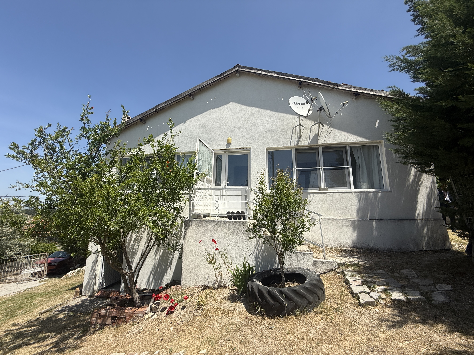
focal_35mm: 14
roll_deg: -2.2
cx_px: 237
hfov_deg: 102.1
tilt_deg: +11.2
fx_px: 192
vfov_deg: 85.7
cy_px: 178
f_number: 2.2
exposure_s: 1/2506
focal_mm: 2.22
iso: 50
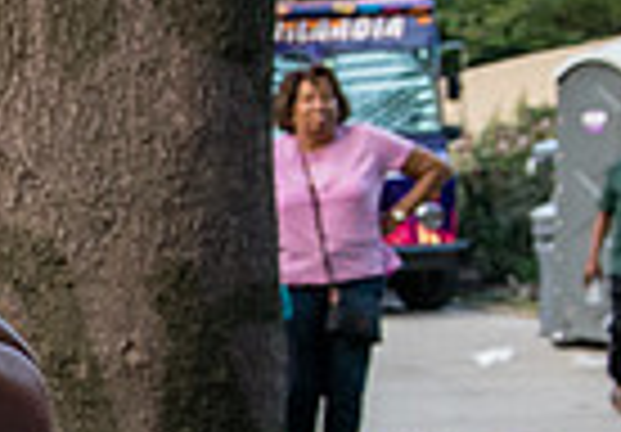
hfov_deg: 12.2
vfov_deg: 9.4
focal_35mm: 150
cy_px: 409
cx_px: -545
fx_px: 2622
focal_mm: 32
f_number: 4
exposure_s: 1/1250
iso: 2000
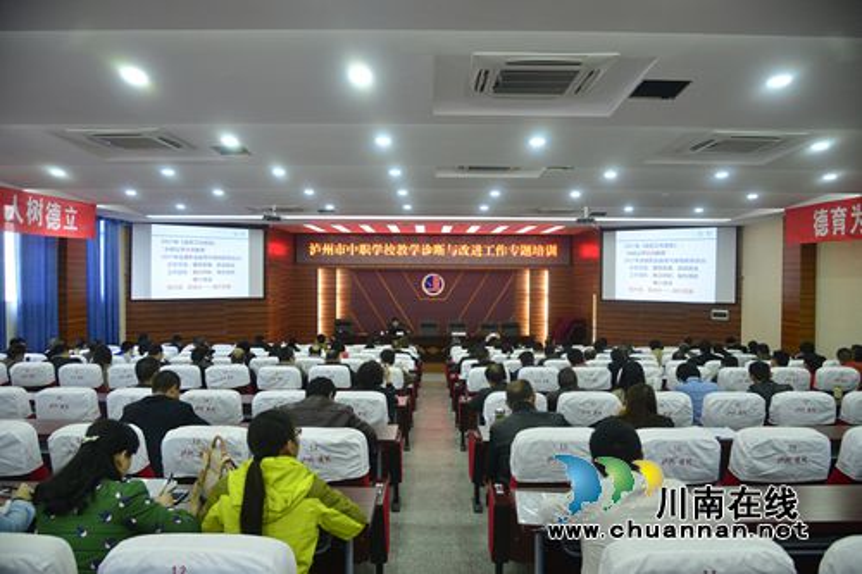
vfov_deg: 53.1
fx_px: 574
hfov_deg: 73.8
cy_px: 287
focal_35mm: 24
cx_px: 431
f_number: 5
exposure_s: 1/20
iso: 800
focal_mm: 24
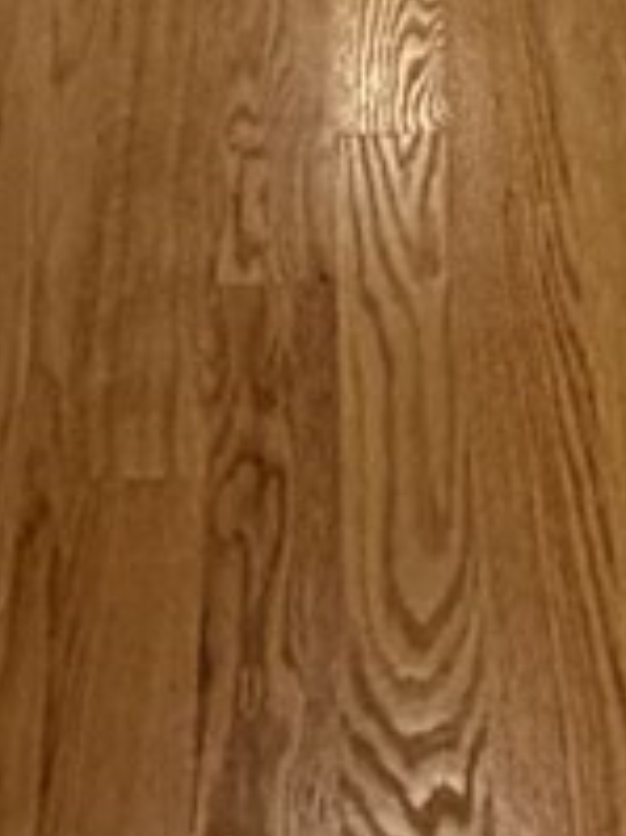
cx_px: 332
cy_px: -1487
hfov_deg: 13.7
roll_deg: +2.1
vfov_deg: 12.0
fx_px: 2607
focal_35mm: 108
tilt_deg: -6.4
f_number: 2.2
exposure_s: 1/121
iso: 250
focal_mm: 2.22
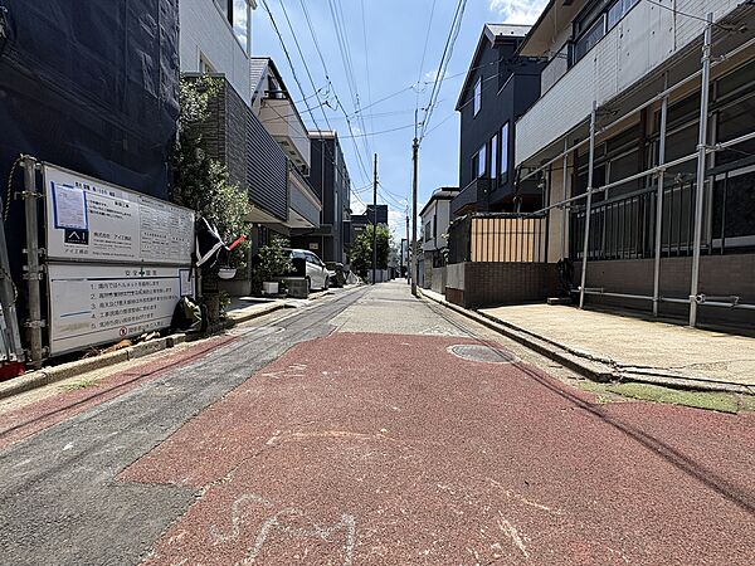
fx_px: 305
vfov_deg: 85.7
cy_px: 283
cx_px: 378
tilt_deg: -1.3
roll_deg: -0.1
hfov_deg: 102.1
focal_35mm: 14
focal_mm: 2.22
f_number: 2.2
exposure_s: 1/1370
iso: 40
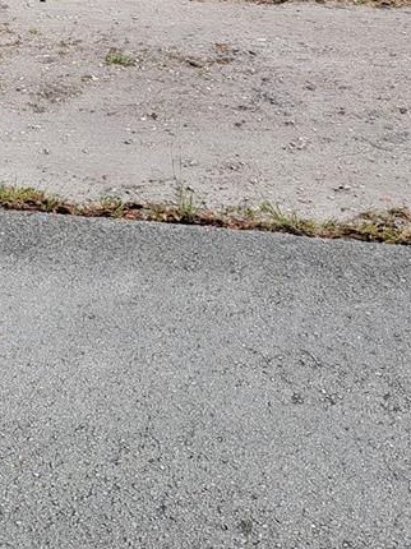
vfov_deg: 24.6
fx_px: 1062
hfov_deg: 21.6
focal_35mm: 67
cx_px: 71
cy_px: -194
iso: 16
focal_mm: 6.7
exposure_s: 1/1311
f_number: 1.8
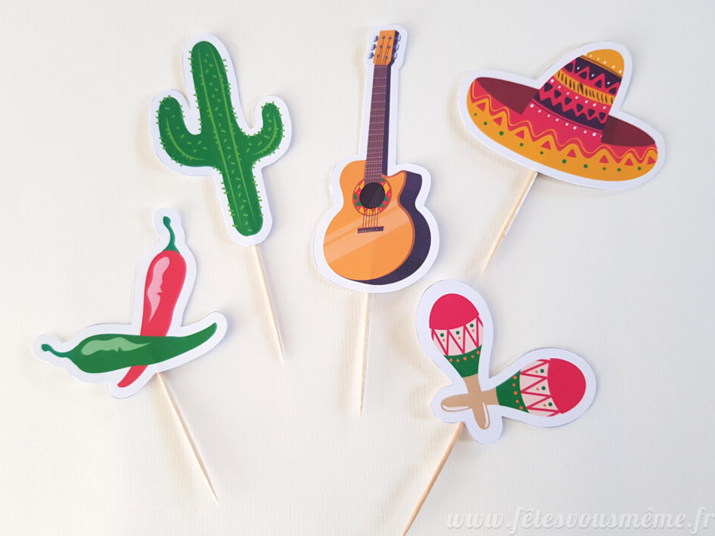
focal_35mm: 28
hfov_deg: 63.4
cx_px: 369
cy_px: 277
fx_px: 578
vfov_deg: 49.7
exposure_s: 1/50
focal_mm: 4.3
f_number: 1.7
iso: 100
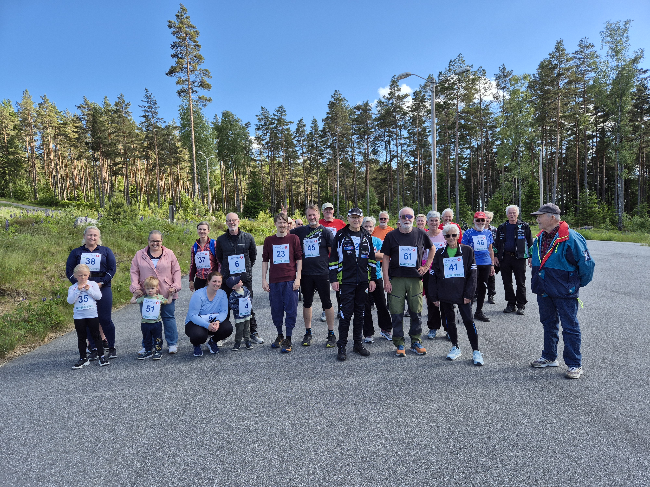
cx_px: 325
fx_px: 432
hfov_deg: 73.9
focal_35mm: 23
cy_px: 244
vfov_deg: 58.9
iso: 25
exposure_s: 1/594
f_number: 1.8
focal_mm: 5.4
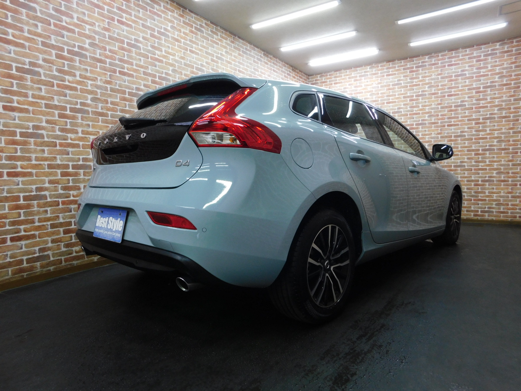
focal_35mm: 23
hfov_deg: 73.9
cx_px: 260
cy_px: 196
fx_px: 346
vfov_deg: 58.9
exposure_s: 1/30
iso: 200
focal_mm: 4
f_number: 3
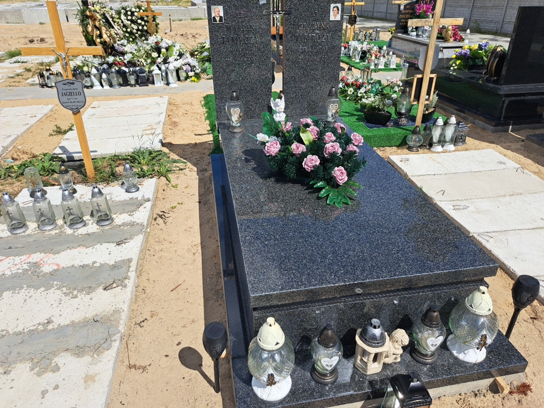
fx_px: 377
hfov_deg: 71.6
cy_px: 204
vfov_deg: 56.8
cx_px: 272
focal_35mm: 24
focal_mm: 5.23
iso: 50
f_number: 1.8
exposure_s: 1/1792
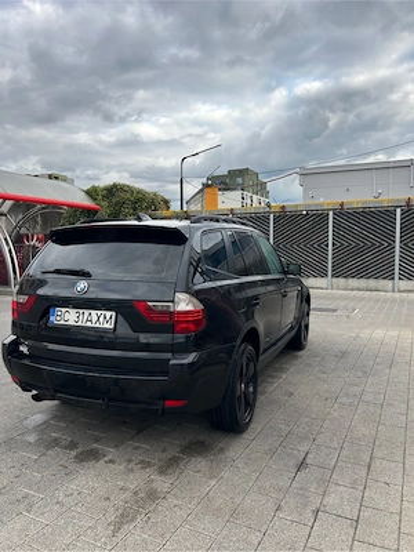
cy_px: 276
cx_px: 207
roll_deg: +1.0
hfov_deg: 53.1
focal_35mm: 26
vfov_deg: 67.3
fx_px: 415
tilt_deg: -3.8
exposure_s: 1/786
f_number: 1.5
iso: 50
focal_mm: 5.7
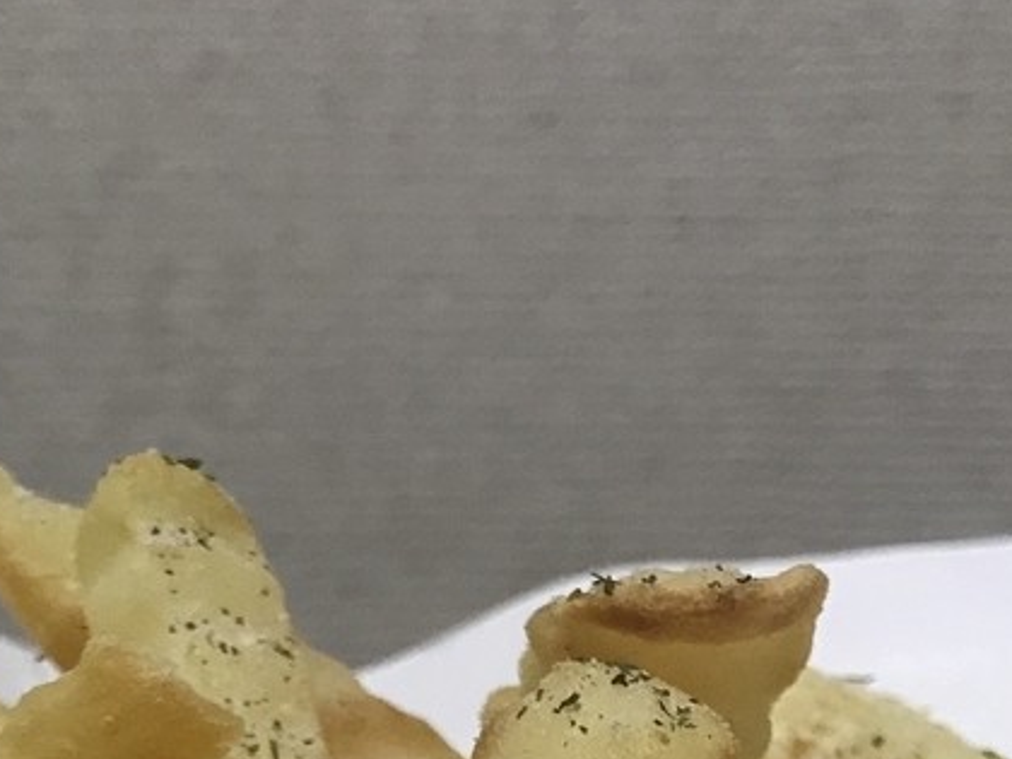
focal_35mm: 80
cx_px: 137
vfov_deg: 17.1
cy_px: 1055
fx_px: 2339
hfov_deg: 23.9
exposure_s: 1/15
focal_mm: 3.99
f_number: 1.8
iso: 50
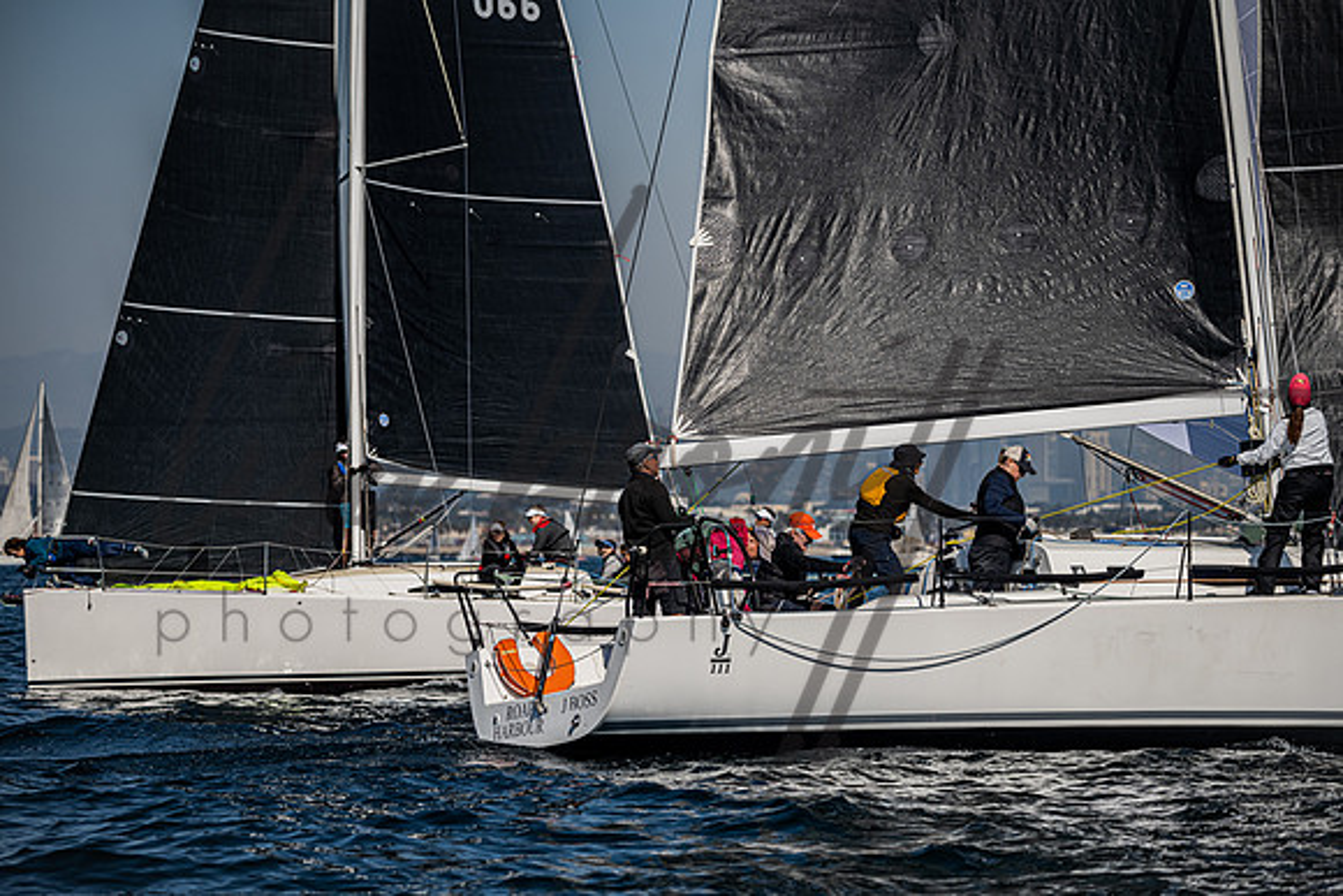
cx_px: 682
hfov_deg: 11.8
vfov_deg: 7.9
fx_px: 6520
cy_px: 448
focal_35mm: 175
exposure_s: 1/6400
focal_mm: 170
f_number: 4.8
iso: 400
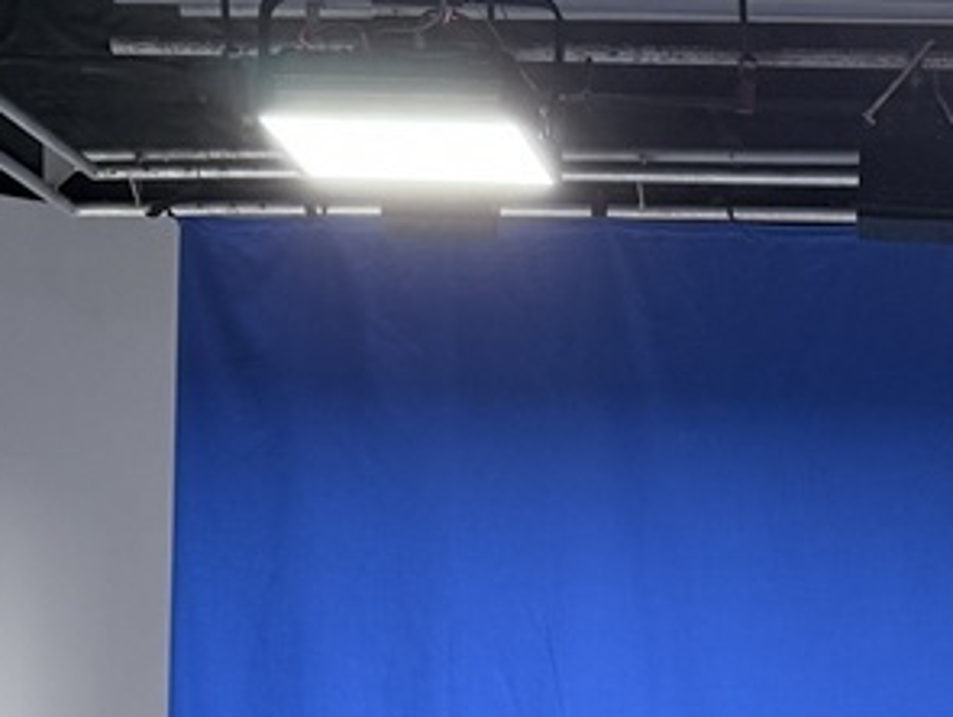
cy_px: 1069
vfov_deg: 13.5
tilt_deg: +0.7
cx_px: 1192
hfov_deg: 17.8
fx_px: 2867
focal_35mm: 104
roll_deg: -0.2
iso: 125
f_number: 1.78
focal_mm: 6.76
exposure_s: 1/121
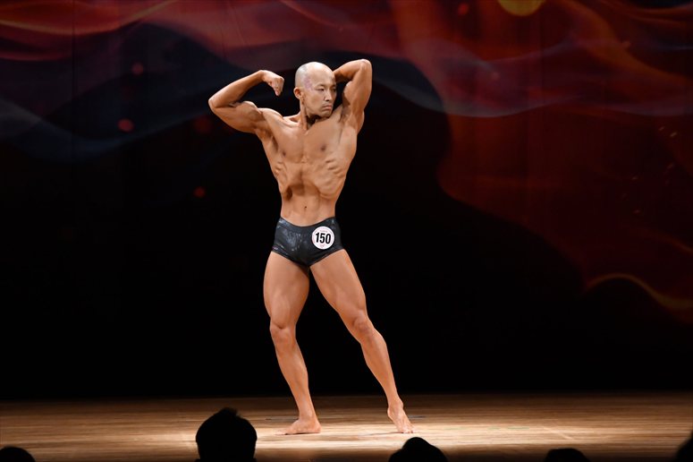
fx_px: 4329
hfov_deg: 9.2
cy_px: 231
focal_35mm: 225
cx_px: 346
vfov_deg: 6.1
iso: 3200
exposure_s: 1/400
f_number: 5.6
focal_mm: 150
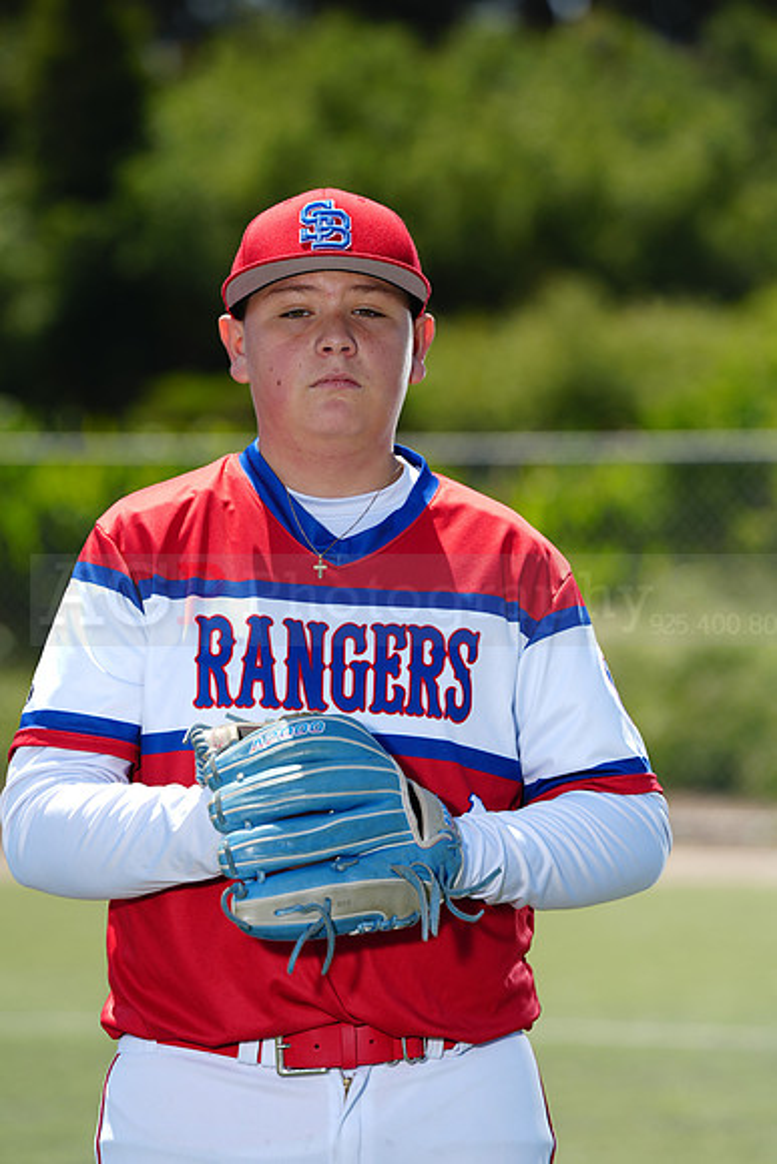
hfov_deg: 6.9
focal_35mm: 200
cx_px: 388
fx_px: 6471
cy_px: 582
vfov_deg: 10.3
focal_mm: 200
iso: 50
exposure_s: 1/250
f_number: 5
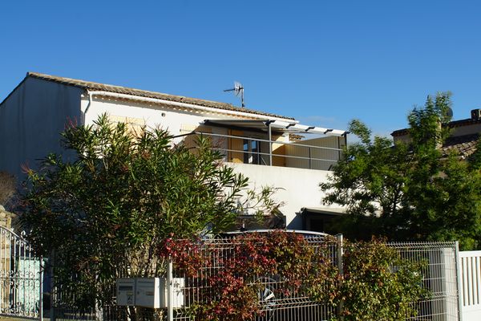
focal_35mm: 52
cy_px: 160
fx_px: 701
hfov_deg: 37.9
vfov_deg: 25.8
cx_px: 240
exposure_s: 1/160
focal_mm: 35
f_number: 10
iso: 100
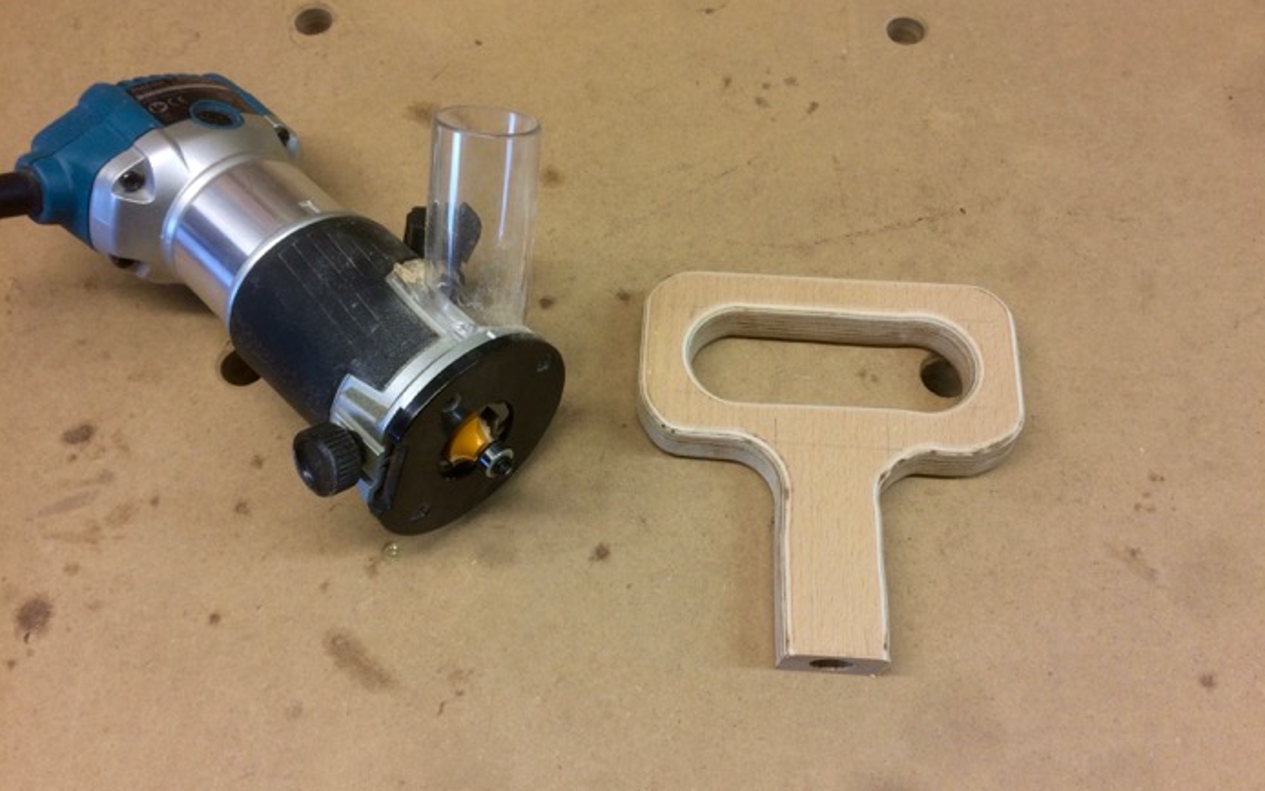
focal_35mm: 31
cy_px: 404
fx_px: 1069
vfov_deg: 40.6
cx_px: 632
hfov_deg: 61.2
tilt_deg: -63.0
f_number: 2.2
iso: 50
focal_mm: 4.15
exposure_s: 1/50
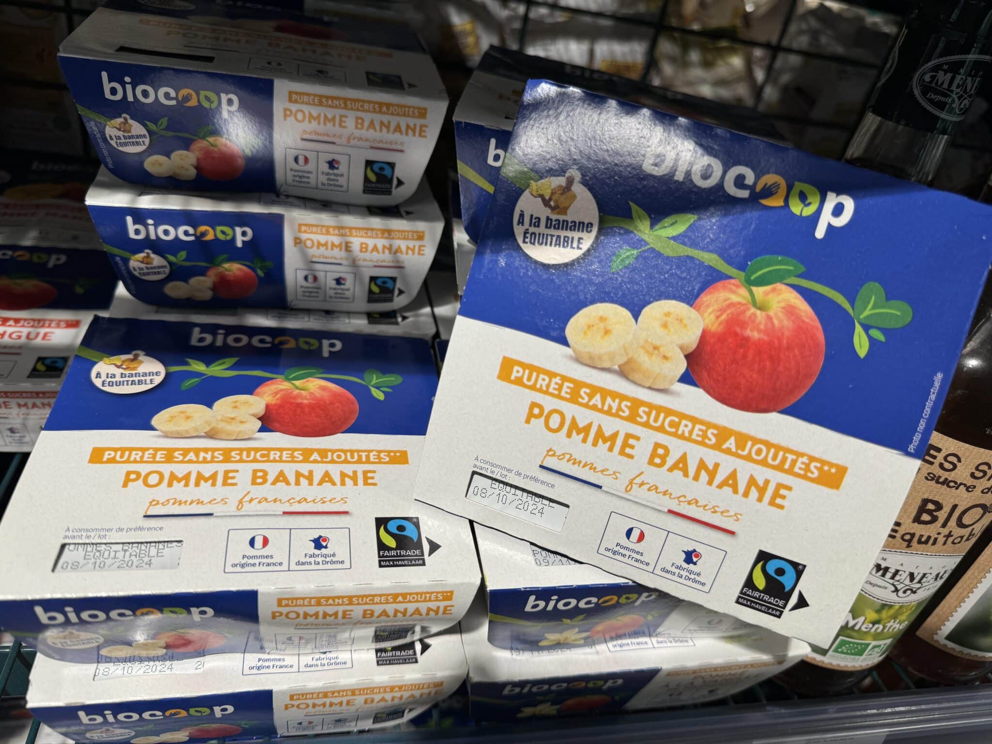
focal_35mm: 24
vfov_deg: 56.8
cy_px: 372
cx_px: 496
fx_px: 688
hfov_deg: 71.6
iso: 50
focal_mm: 6.86
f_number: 1.78
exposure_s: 1/117
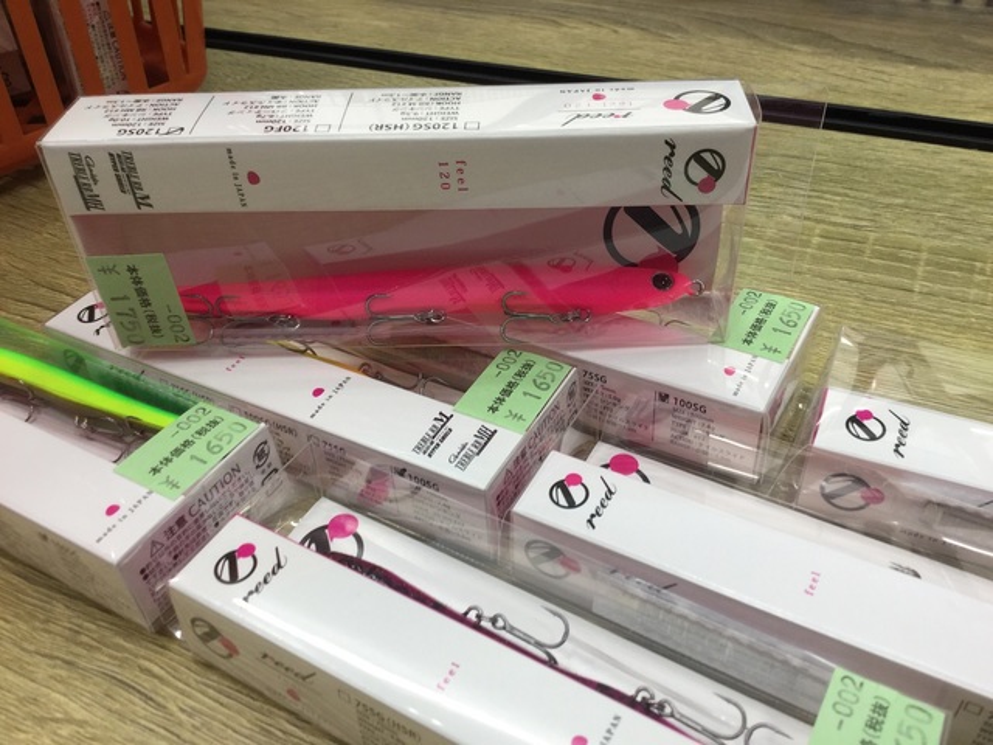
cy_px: 372
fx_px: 889
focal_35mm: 31
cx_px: 496
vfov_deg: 45.4
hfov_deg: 58.4
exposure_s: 1/50
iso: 32
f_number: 2.4
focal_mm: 3.3
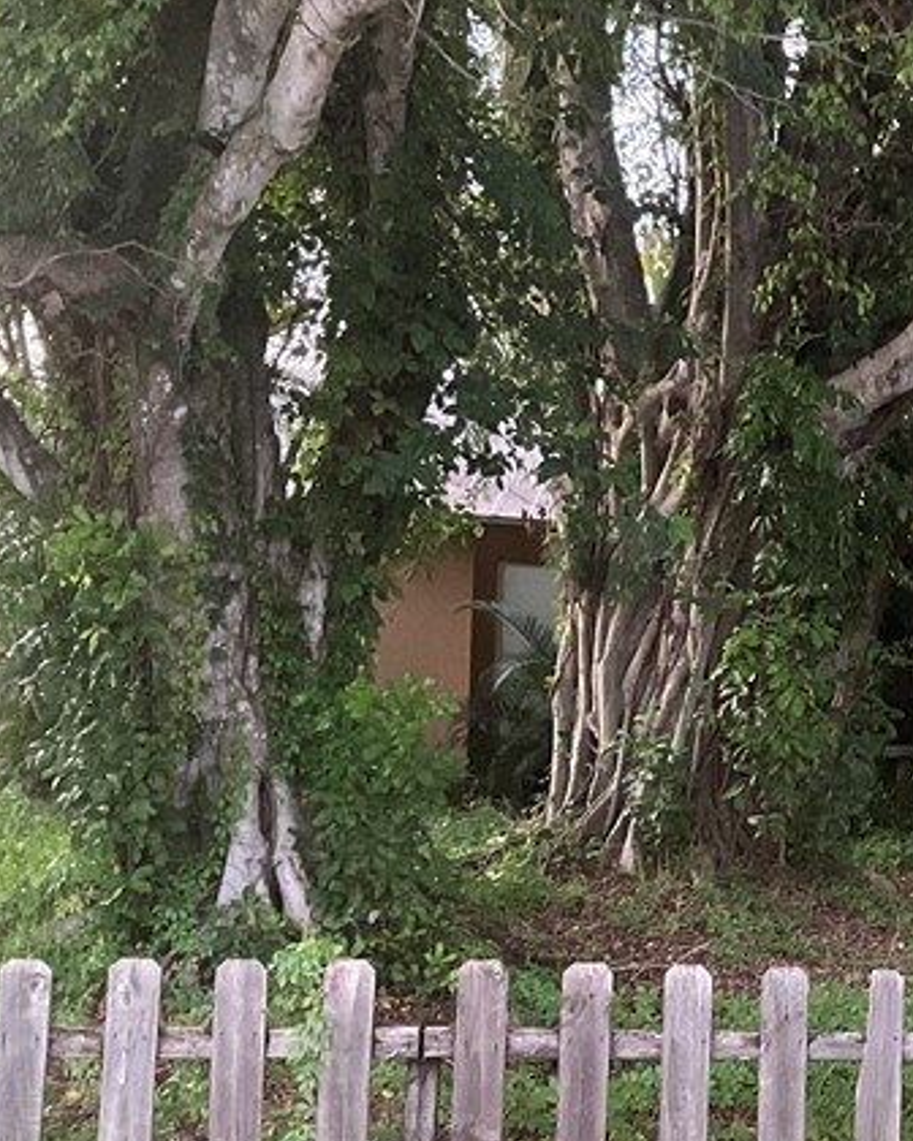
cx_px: 1272
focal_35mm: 69
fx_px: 2331
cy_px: 807
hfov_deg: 19.9
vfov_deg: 27.3
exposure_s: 1/60
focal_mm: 3
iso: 200
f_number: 1.8
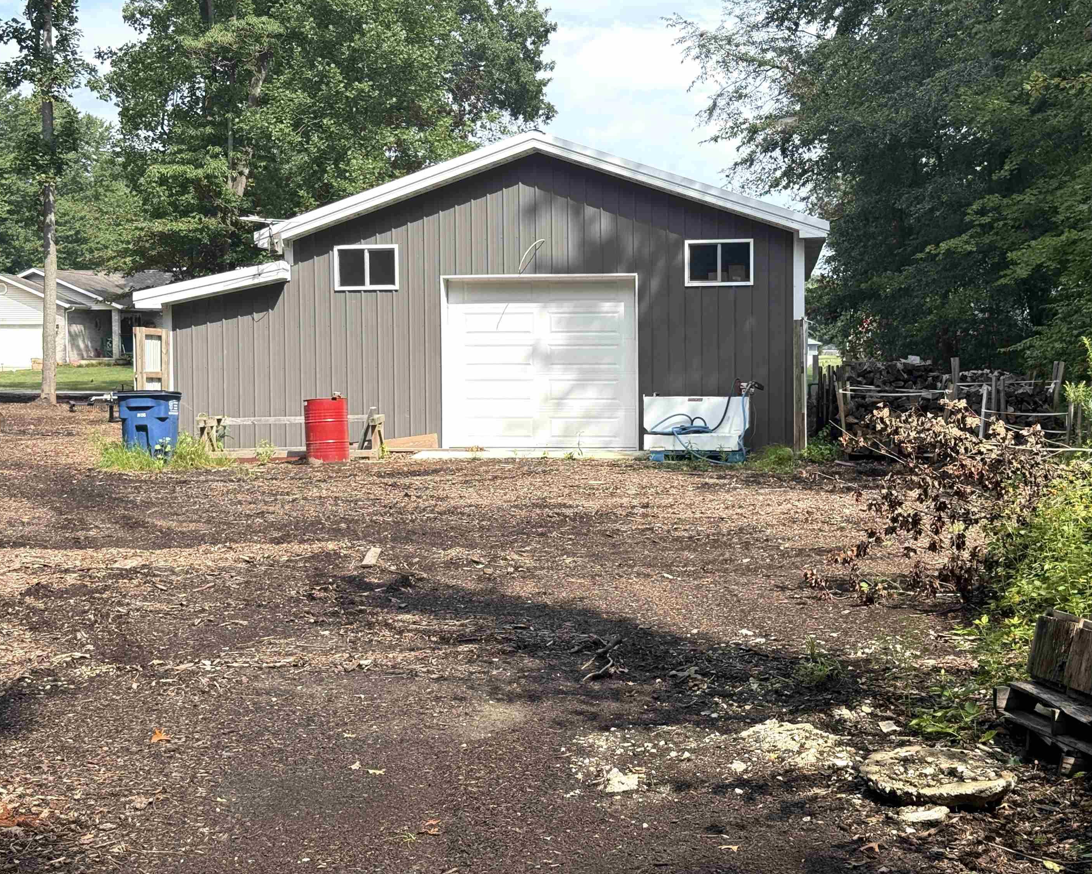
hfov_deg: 36.7
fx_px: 1648
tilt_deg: -1.9
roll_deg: +1.2
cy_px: 442
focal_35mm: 51
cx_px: 533
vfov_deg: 29.7
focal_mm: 6.76
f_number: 1.78
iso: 80
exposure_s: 1/2415
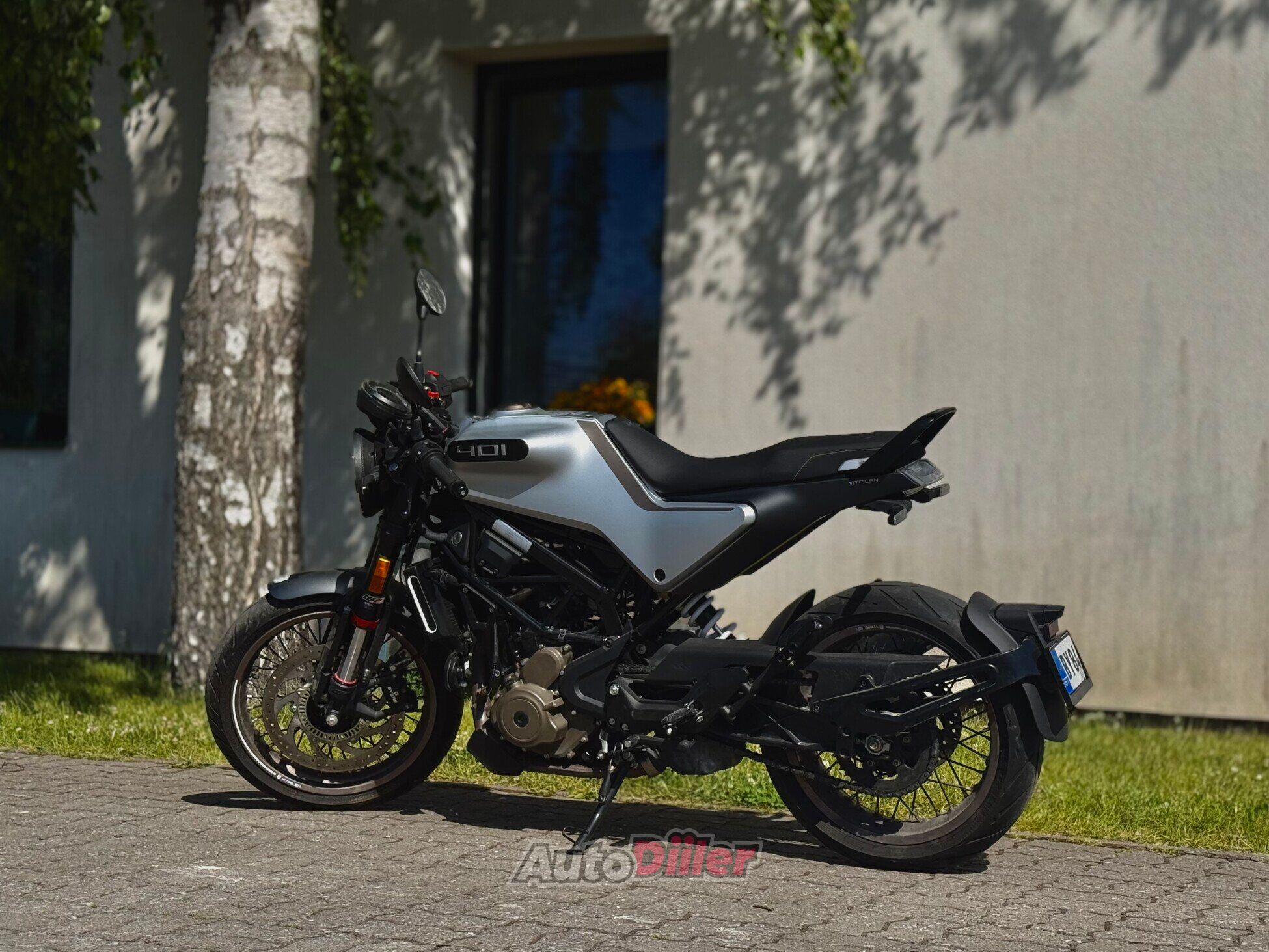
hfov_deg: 39.7
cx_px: 634
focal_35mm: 48
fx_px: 1760
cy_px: 476
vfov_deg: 30.3
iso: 80
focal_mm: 6.76
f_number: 1.78
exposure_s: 1/8772
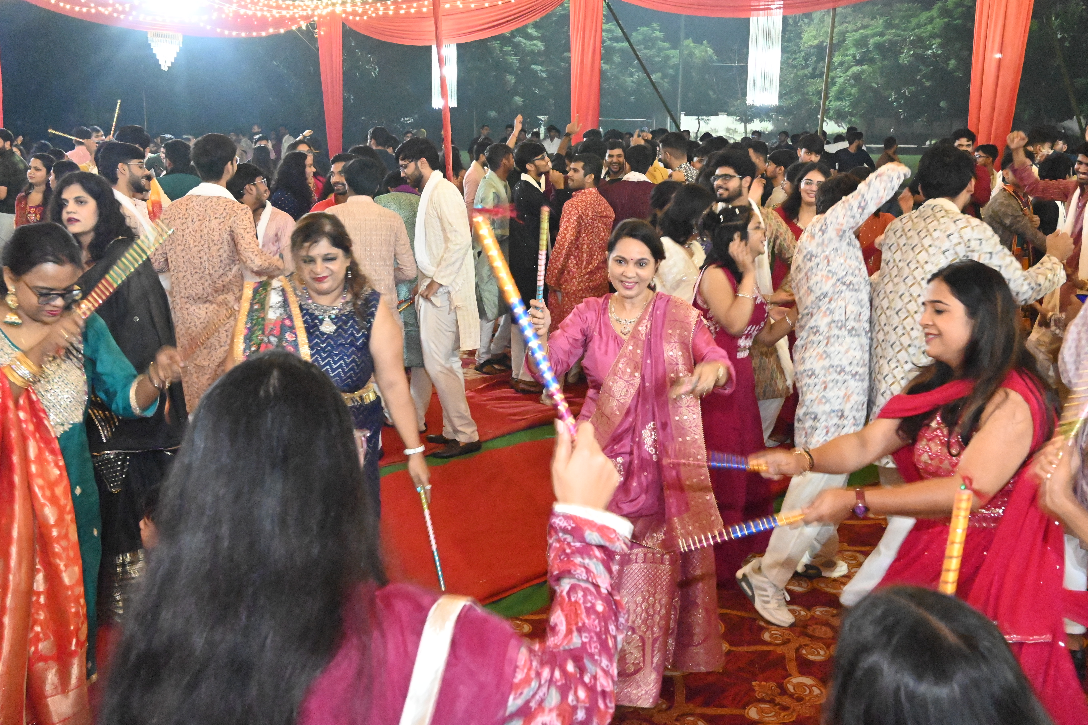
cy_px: 359
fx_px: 1141
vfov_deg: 35.3
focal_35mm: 38
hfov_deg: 51.0
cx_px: 535
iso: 16000
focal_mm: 24.5
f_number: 7.1
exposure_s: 1/80
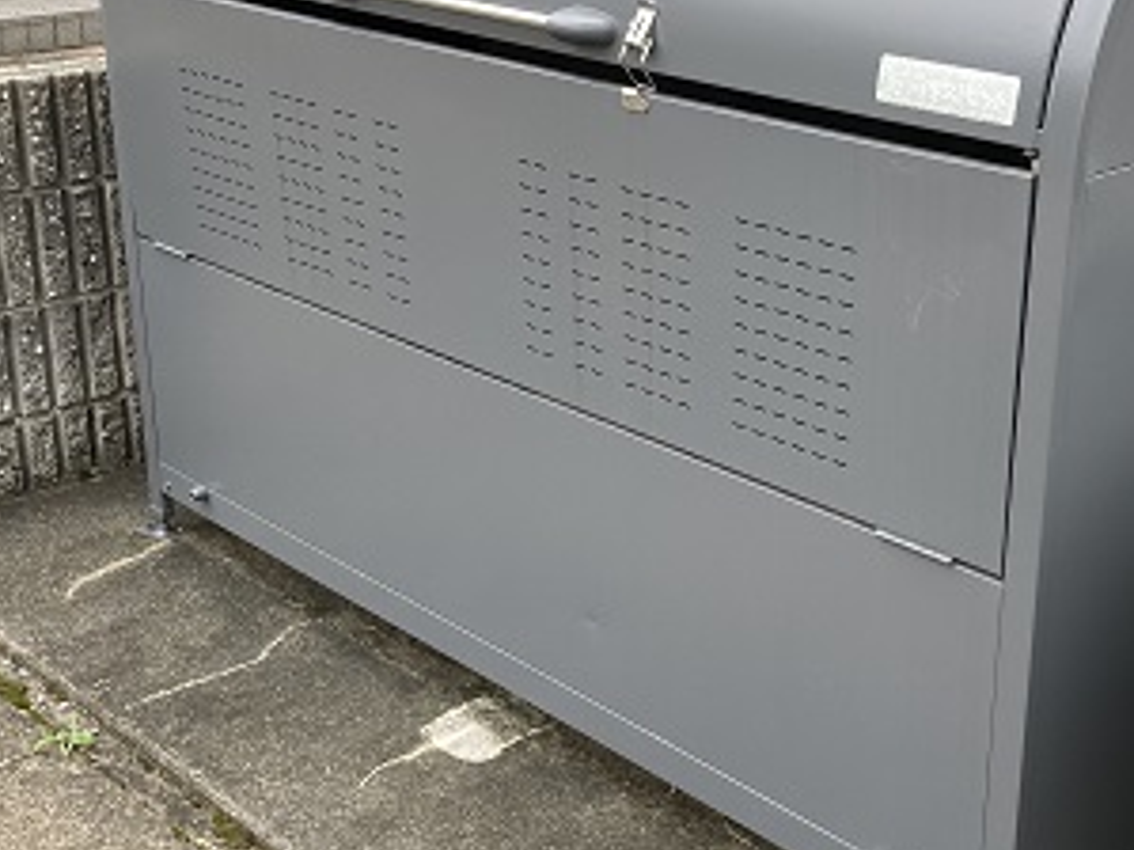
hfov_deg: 35.8
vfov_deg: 27.5
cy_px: 402
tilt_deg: -19.8
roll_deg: -1.3
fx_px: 1736
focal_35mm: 53
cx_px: 753
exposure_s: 1/128
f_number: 1.8
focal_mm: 3.99
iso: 20
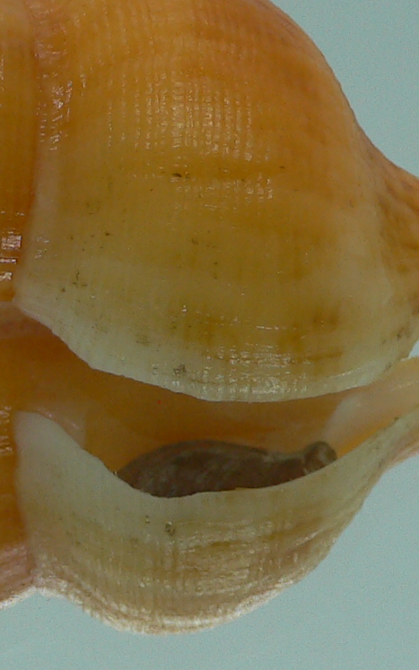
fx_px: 1828
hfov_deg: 13.0
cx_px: 58
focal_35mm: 100
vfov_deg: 20.8
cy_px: 269
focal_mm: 4.6
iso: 80
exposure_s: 1/60
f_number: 2.8
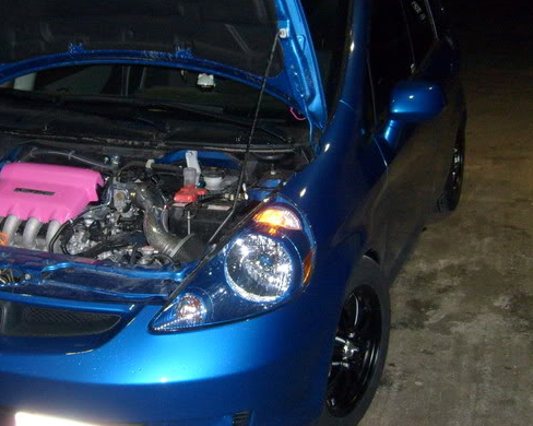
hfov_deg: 33.3
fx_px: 883
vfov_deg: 27.0
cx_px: 179
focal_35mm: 56
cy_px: 159
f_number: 2.8
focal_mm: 5.8
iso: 160
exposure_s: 1/45
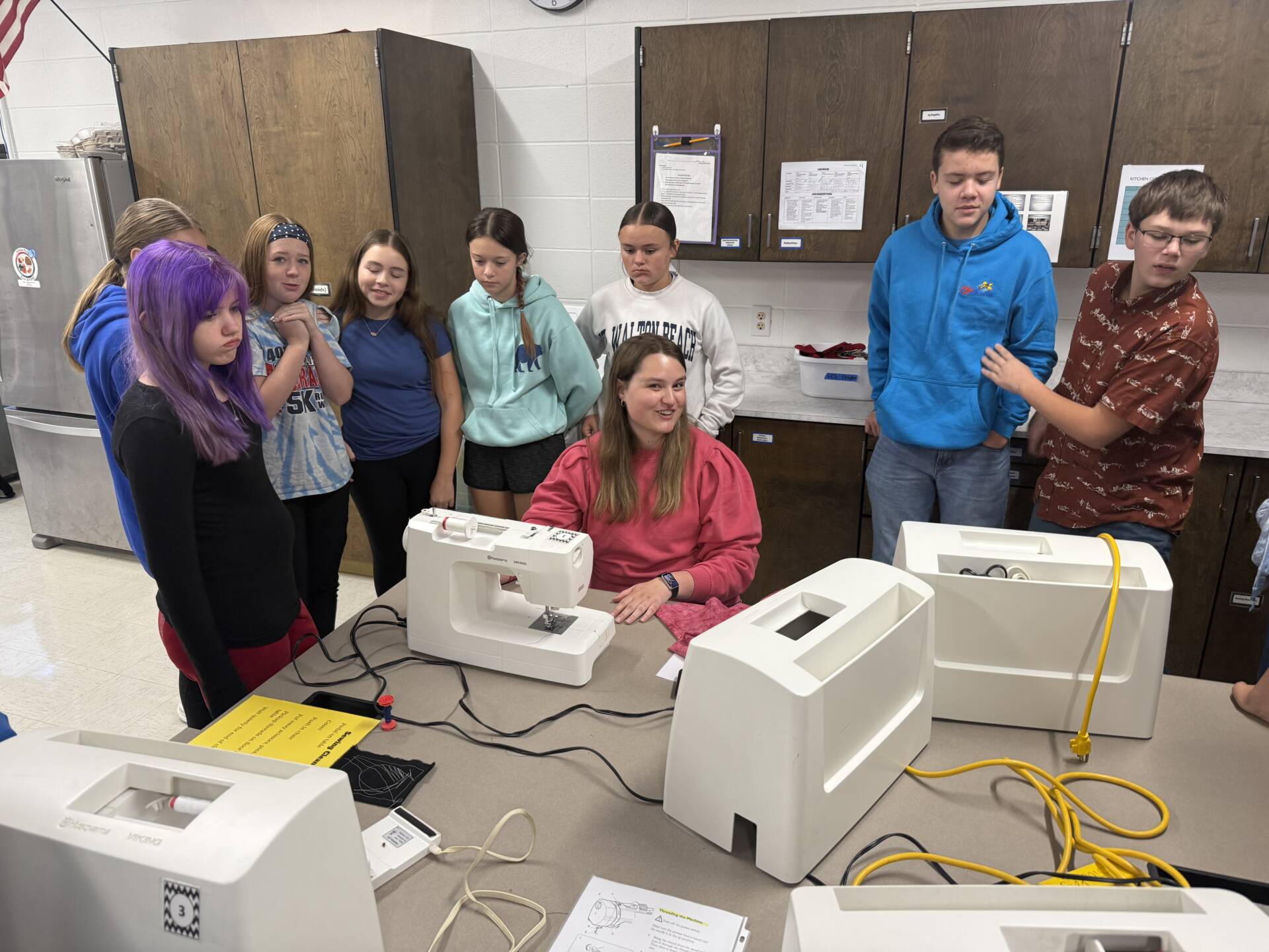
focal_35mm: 24
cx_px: 634
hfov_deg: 71.6
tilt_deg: -16.4
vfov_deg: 56.8
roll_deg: +0.1
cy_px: 476
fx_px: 880
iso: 160
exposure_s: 1/120
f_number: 1.78
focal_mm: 6.76
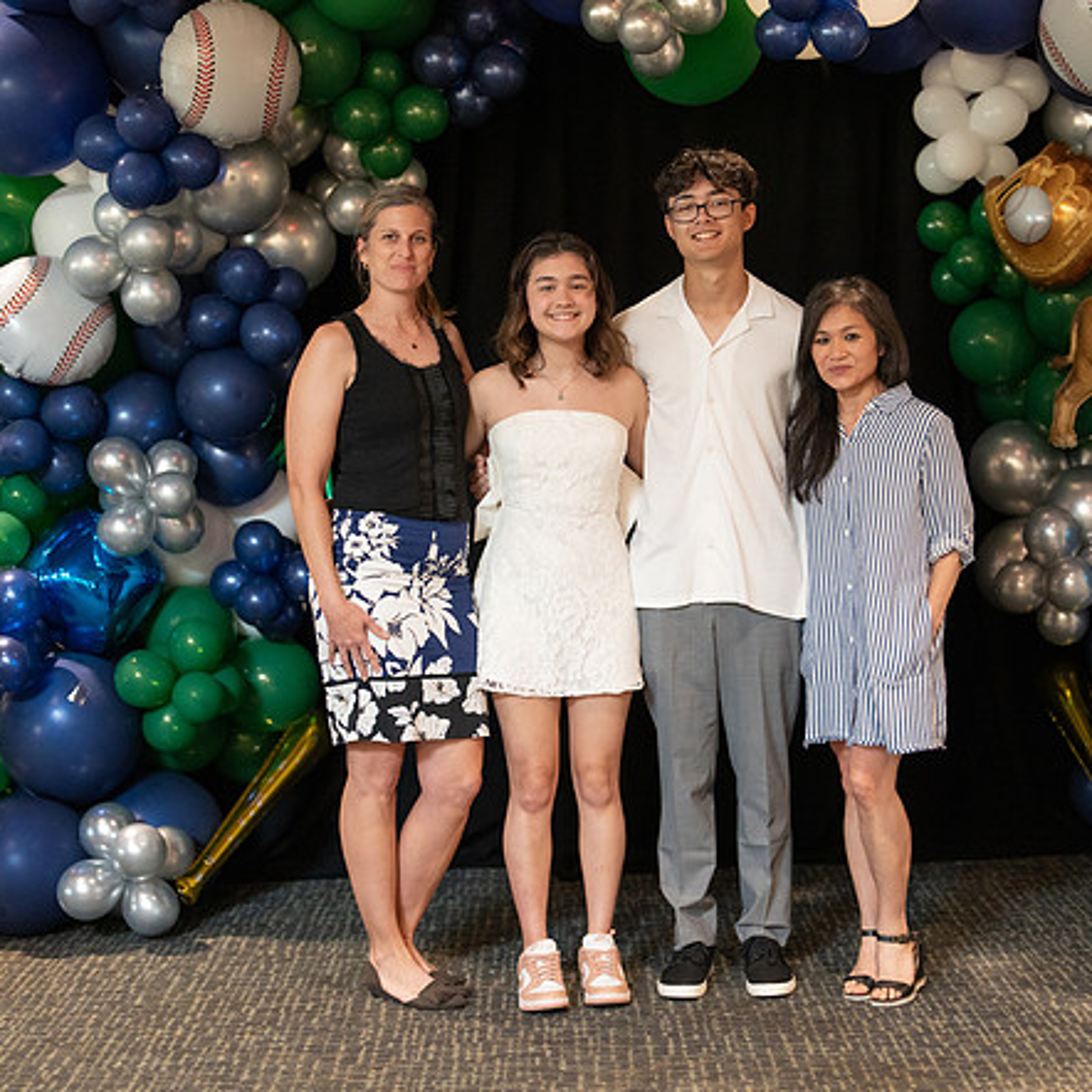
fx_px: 2320
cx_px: 643
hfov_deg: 26.4
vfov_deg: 26.5
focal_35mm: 65
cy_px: 551
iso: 1600
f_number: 1.2
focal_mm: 50
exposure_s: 1/320
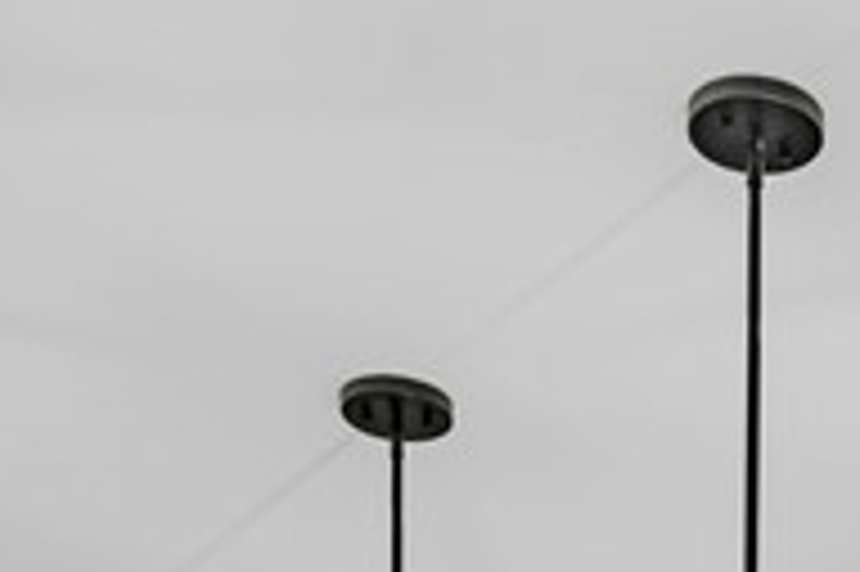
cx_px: 1078
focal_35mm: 94
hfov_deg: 20.1
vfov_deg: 11.1
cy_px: 1547
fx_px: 2240
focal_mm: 11
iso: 100
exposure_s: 1/2
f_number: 7.1
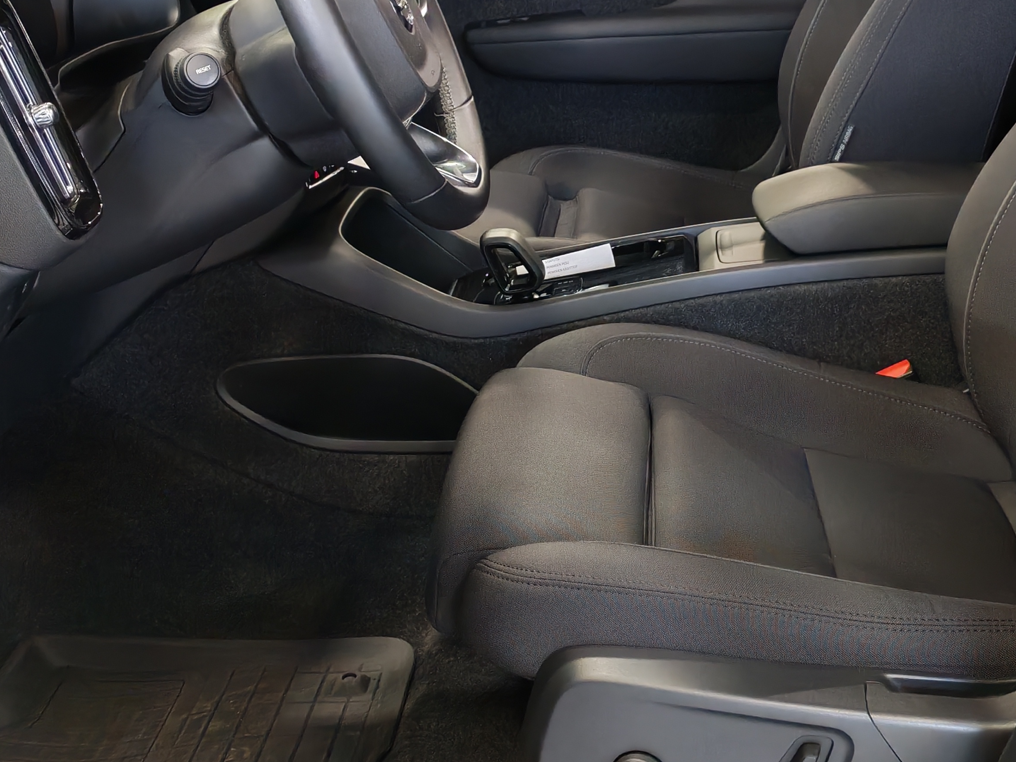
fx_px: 1732
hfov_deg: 32.7
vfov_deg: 24.7
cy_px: 247
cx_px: 578
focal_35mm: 59
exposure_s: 1/100
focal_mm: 6.12
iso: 1250
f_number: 1.9
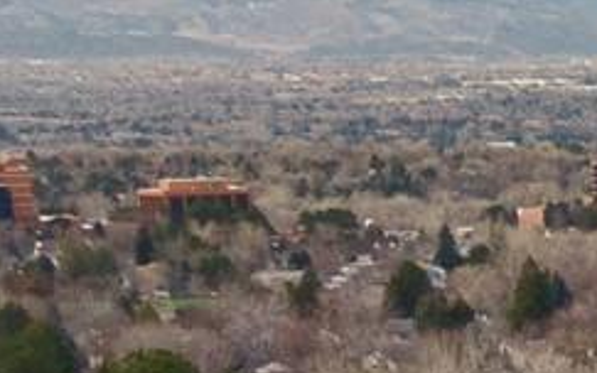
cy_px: 917
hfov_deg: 7.1
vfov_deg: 4.8
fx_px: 4313
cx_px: 1764
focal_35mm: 265
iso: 100
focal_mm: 6.48
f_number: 3.4
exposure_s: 1/200
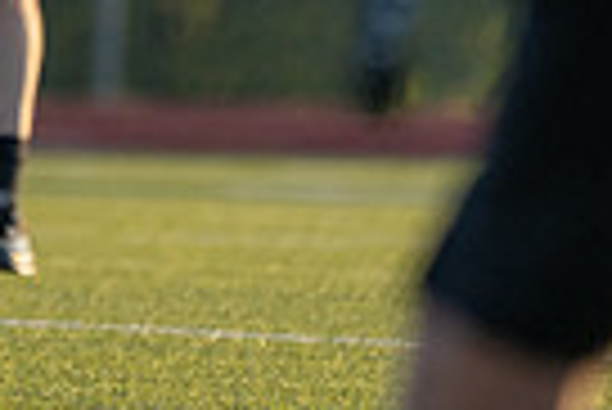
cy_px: -390
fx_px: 24948
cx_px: -270
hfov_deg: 1.4
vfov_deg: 0.9
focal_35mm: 1466
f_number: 5.6
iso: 640
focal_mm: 345
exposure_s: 1/1250
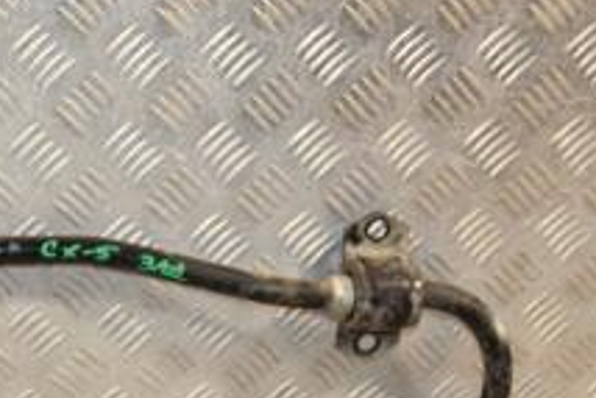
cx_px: 19
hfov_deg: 19.7
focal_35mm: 101
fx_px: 1673
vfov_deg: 13.3
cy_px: 434
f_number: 5.6
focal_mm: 24
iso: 800
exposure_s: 1/200
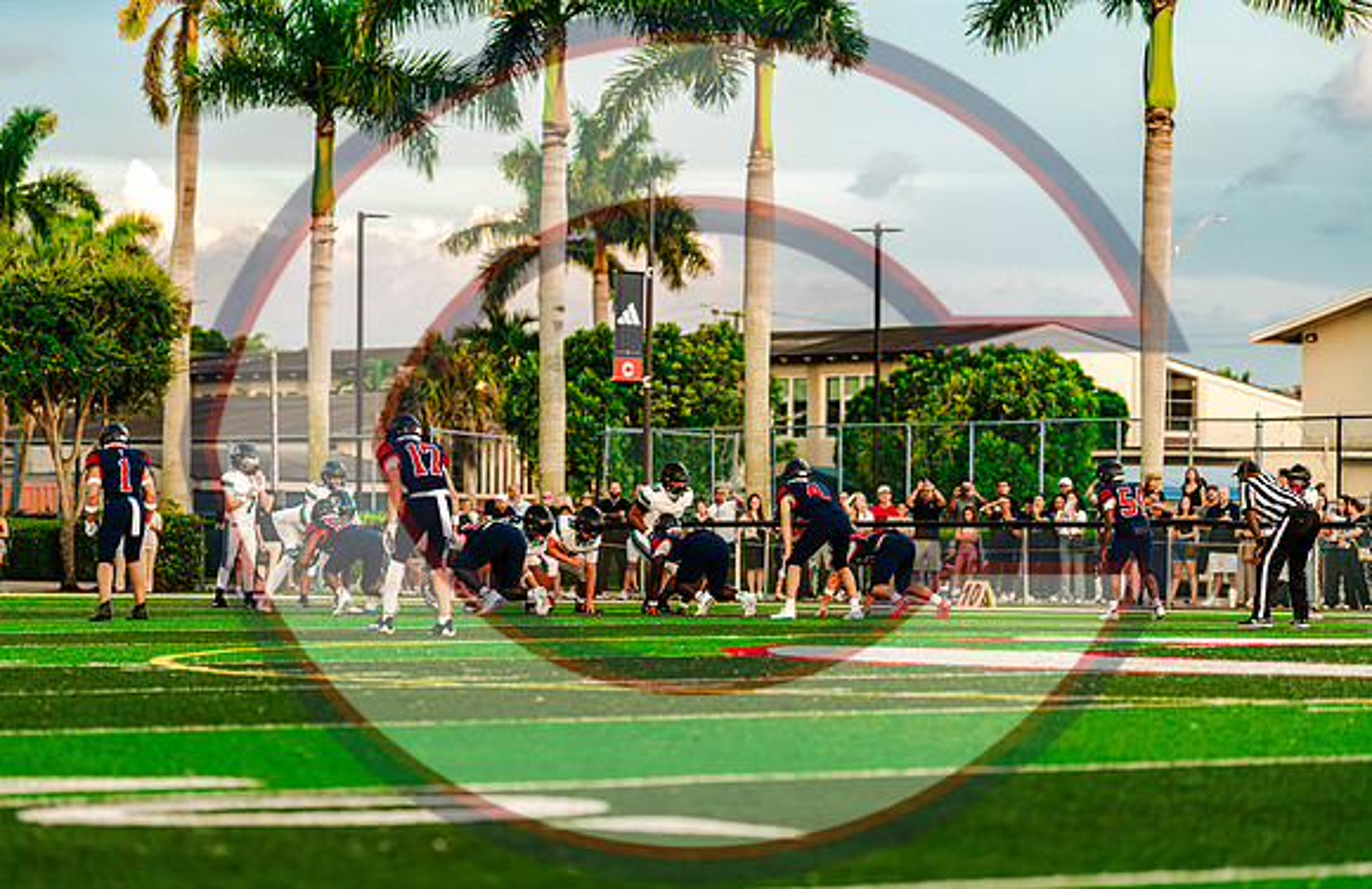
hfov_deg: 14.0
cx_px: 627
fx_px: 5589
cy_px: 496
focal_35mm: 148
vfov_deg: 9.1
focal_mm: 135
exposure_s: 1/1000
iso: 1100
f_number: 2.8
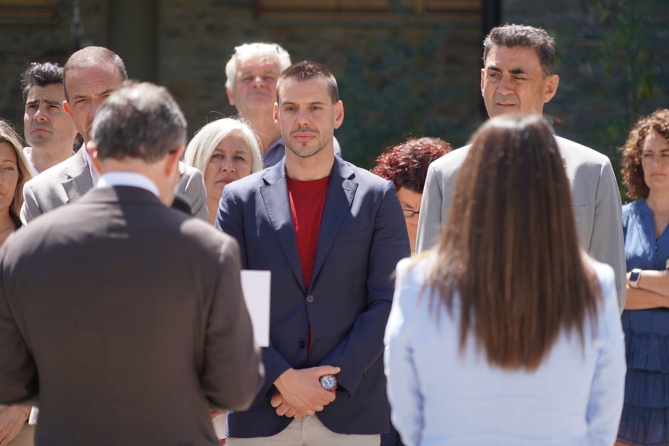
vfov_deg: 5.7
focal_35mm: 240
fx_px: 4460
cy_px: 223
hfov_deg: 8.6
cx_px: 334
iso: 200
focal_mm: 240
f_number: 6.3
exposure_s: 1/250
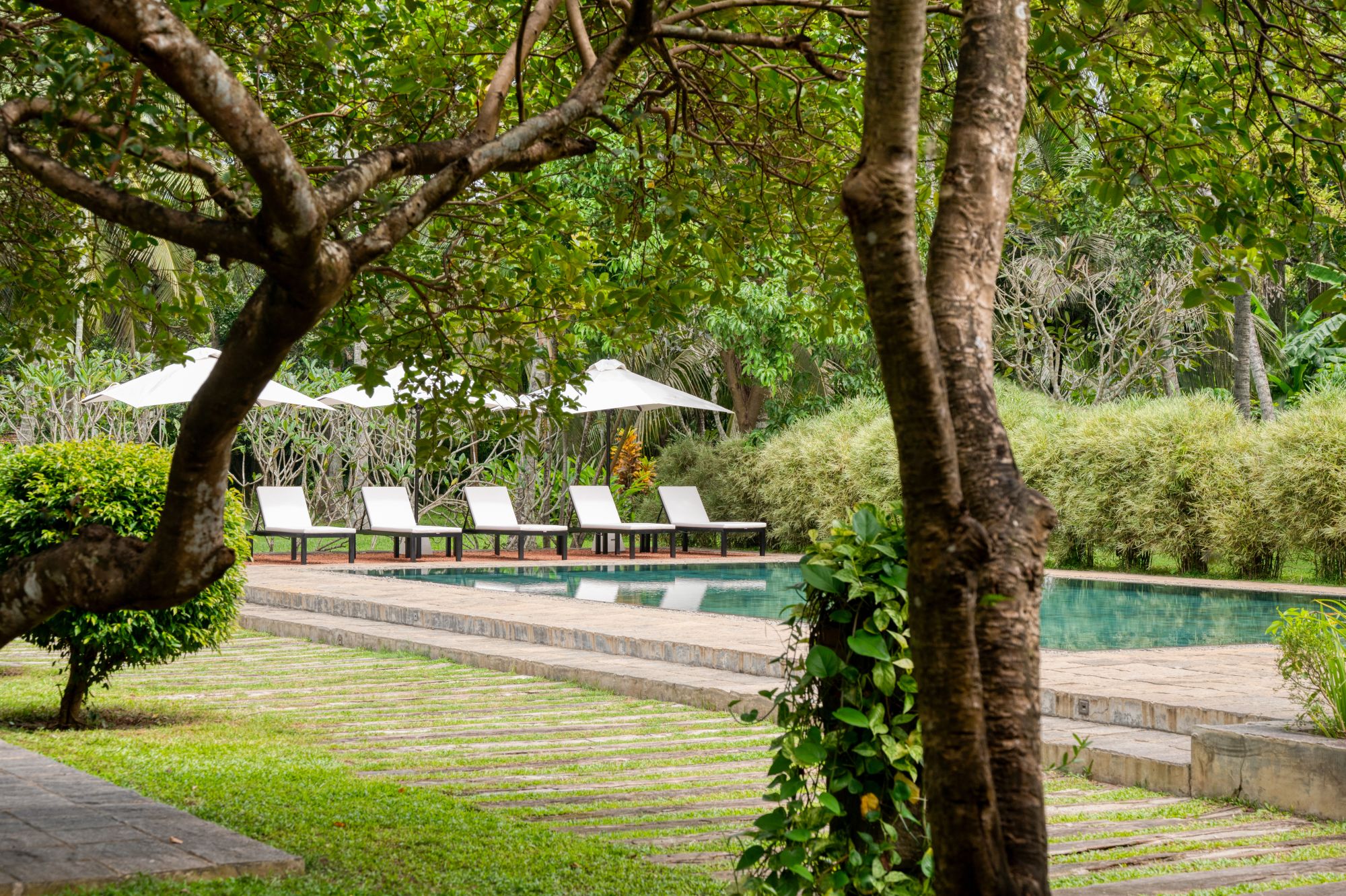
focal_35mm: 58
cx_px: 673
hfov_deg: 34.5
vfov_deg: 23.4
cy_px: 448
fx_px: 2167
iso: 400
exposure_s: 1/1250
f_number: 7.1
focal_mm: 58
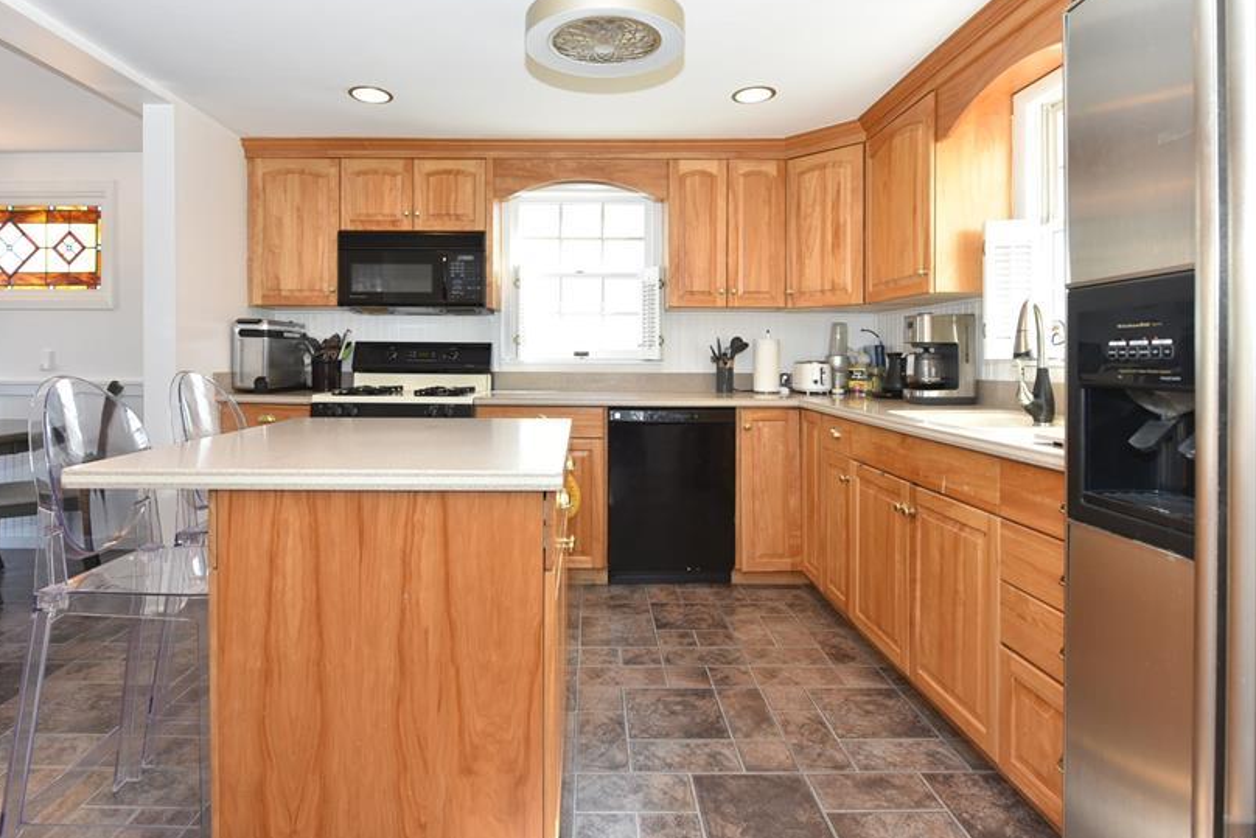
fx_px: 663
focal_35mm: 19
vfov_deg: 64.3
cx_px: 586
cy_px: 360
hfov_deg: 86.8
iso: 800
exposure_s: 1/100
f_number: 5
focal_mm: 15
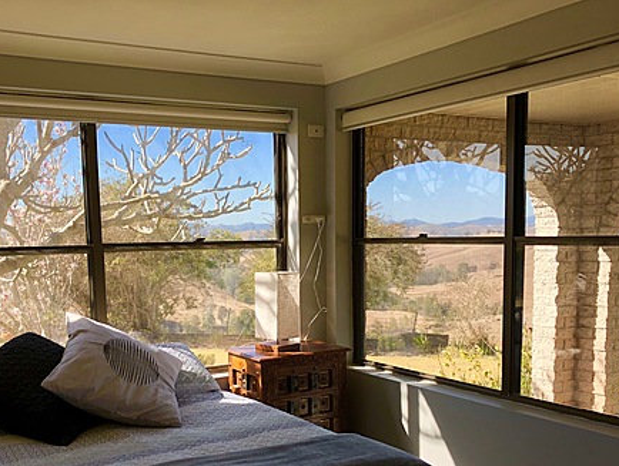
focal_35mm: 40
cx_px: 255
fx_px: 716
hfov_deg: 46.5
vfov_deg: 35.5
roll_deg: +2.0
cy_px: 331
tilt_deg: -7.8
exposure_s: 1/363
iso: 20
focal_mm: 3.99
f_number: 1.8
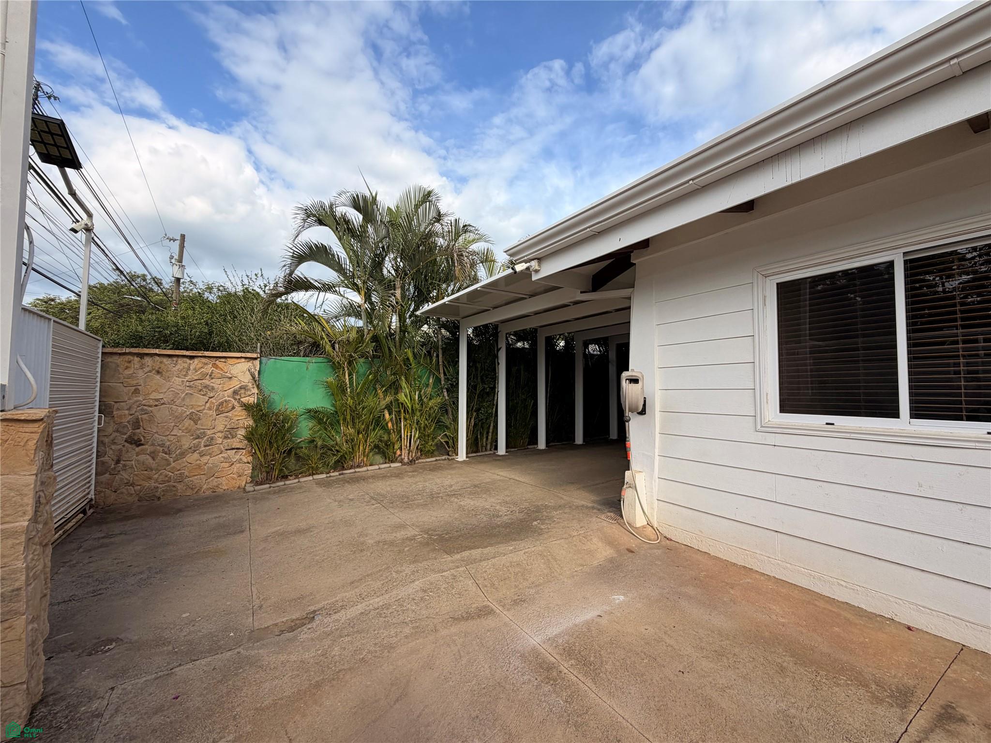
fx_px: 401
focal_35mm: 14
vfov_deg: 85.7
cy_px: 372
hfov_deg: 102.1
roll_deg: -0.1
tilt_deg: +2.9
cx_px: 496
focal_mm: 2.22
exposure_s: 1/770
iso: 32
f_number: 2.2
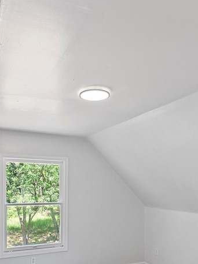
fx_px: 244
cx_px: 82
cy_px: 196
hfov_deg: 43.9
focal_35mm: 32
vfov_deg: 54.4
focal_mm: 14
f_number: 10
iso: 3200
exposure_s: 1/30
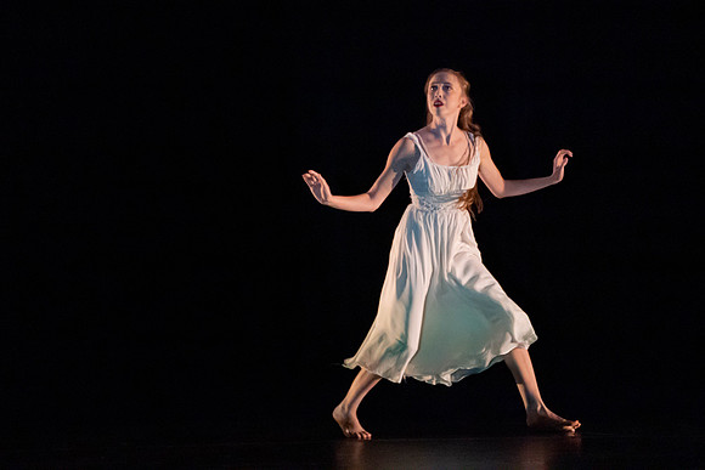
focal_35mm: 453
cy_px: 185
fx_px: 8872
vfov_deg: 3.0
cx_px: 277
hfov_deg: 4.6
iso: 6400
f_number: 5.6
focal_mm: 373
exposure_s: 1/320
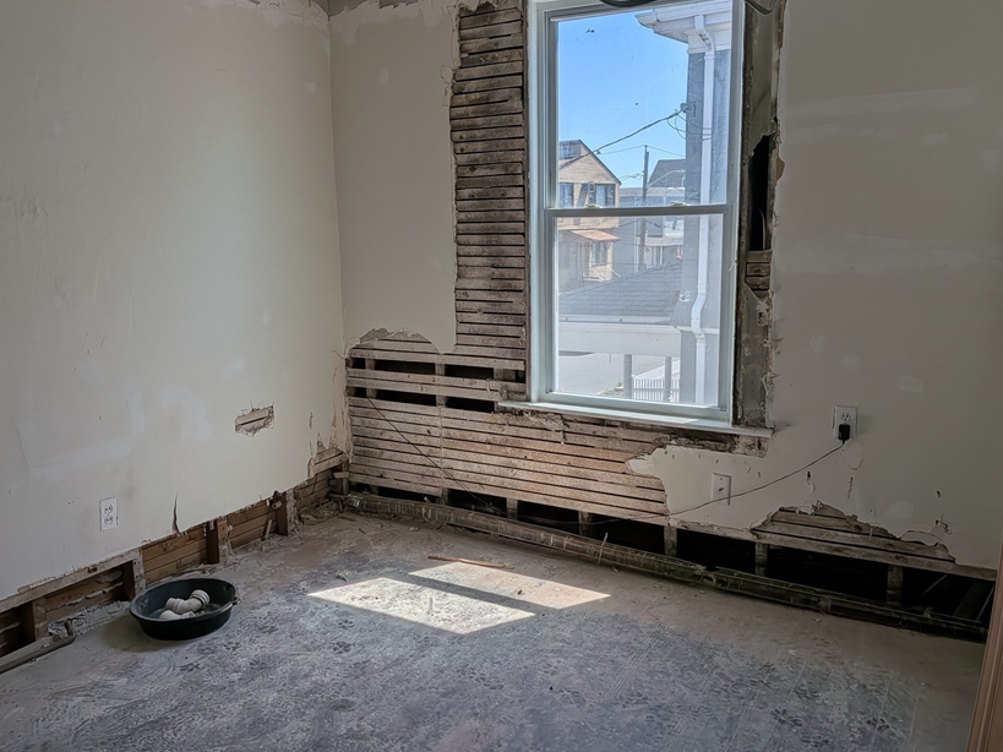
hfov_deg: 60.0
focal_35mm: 30
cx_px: 496
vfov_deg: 46.7
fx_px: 869
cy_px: 342
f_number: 1.7
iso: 26
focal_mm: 4.53
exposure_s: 1/3509
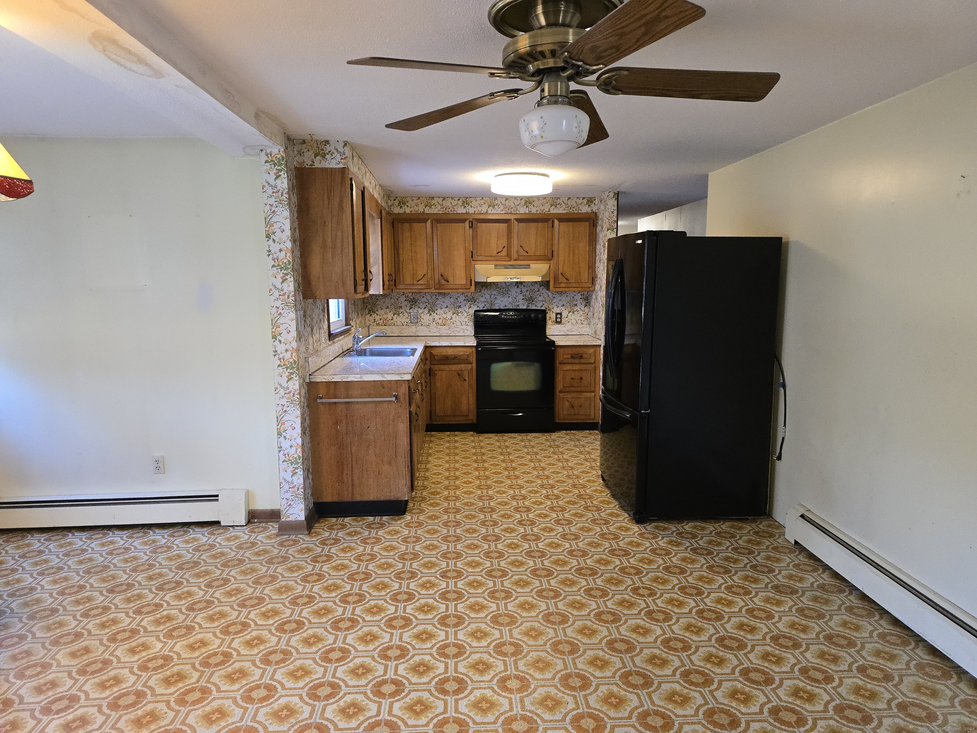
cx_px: 488
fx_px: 649
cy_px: 366
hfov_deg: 73.9
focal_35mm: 23
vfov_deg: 58.9
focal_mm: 6.3
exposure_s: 1/120
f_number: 1.7
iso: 640
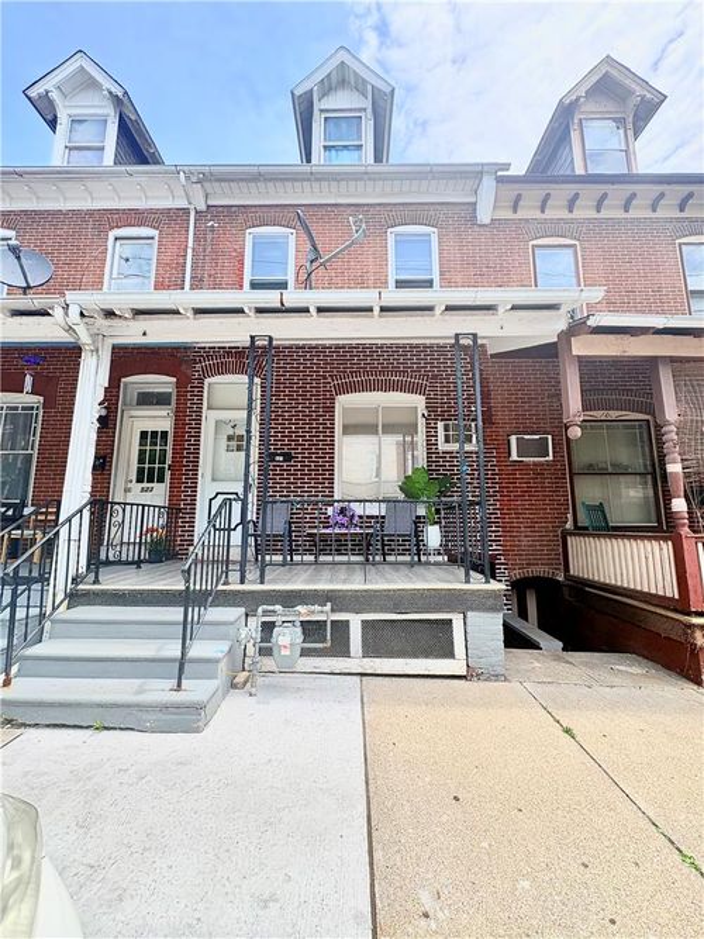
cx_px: 352
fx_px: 380
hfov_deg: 85.7
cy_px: 470
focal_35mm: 14
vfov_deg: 102.1
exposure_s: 1/476
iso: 40
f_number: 2.2
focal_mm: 2.22
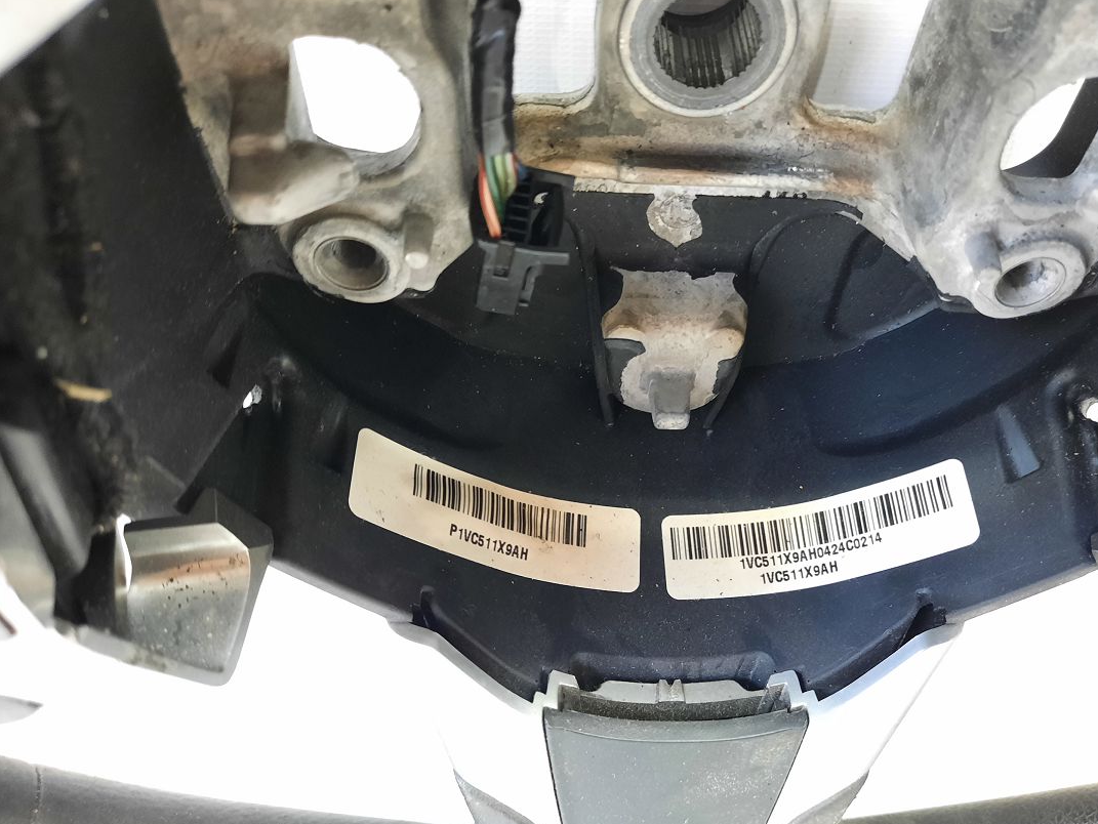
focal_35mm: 28
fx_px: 888
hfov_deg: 63.2
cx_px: 612
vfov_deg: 49.7
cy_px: 456
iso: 400
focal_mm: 4.6
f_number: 2
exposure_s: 1/25
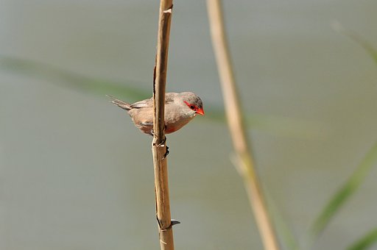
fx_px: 10982
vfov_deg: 1.3
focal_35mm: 1050
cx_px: 188
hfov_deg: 2.0
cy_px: 125
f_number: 5.6
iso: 400
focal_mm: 700
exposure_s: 1/1600
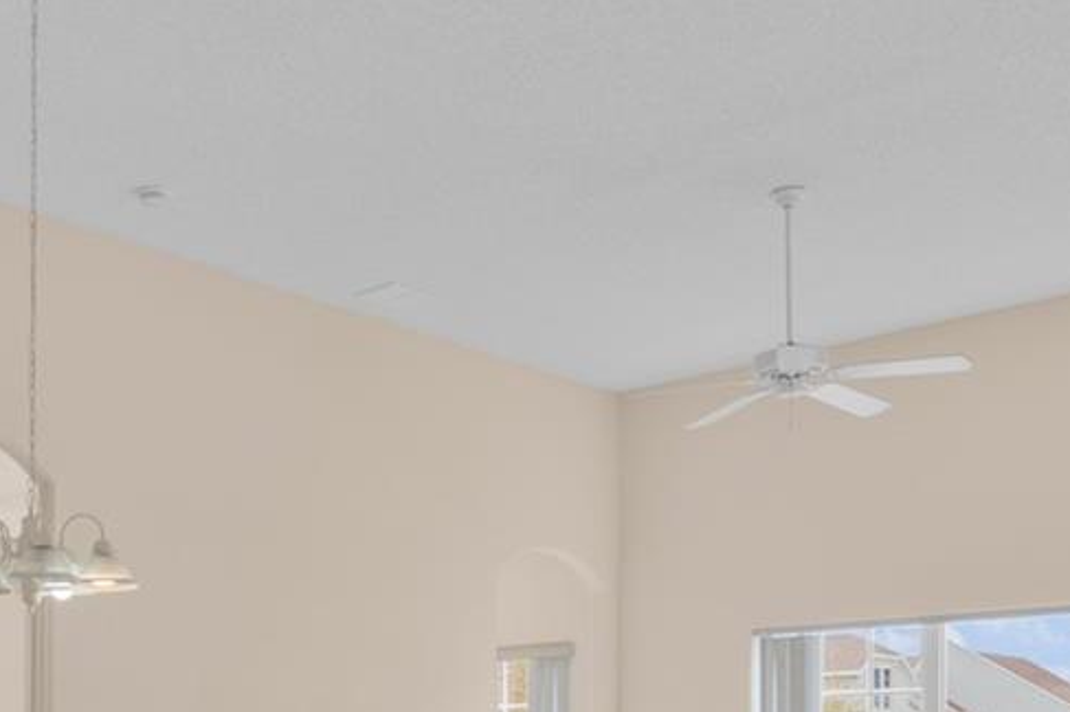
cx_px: 207
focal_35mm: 46
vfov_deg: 26.8
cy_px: 785
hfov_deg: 40.9
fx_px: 1366
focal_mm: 14
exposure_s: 1/30
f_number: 8
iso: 320
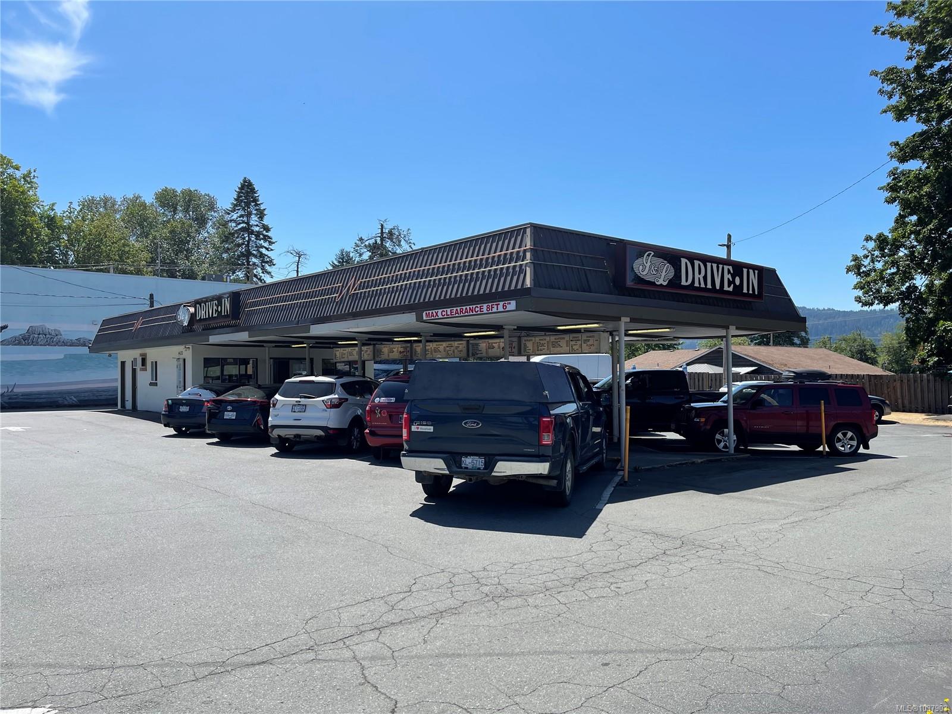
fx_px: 688
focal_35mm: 25
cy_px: 357
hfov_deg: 69.4
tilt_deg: +0.2
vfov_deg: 54.9
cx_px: 476
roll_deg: +0.4
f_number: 1.6
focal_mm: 5.1
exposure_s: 1/3922
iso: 32
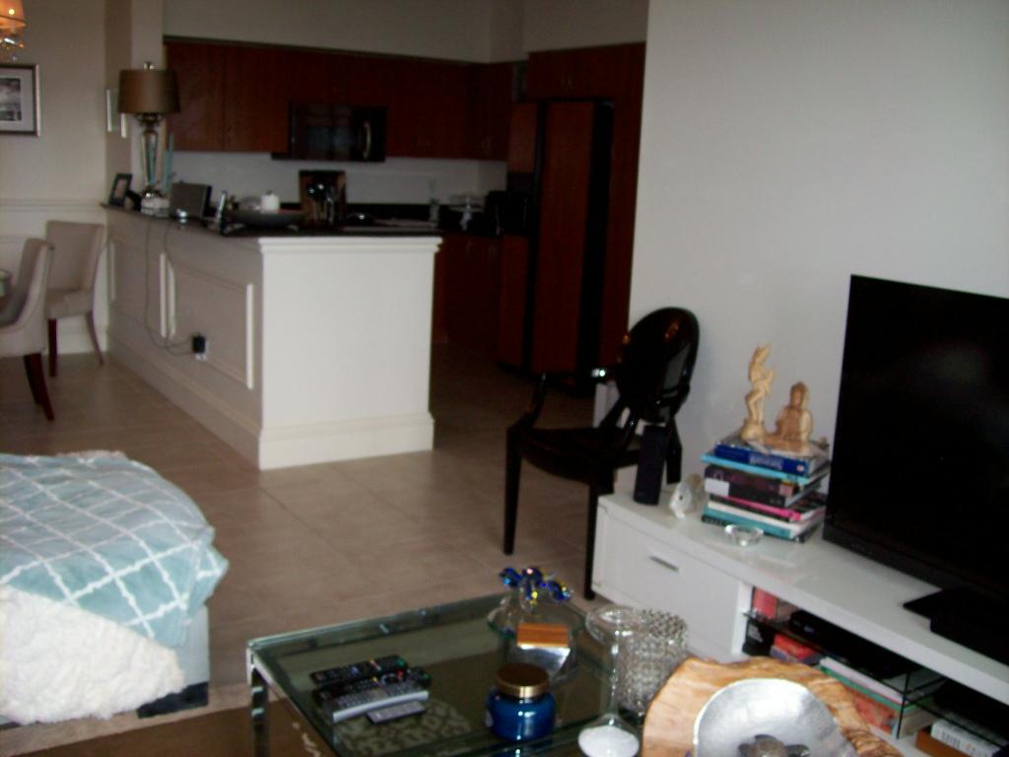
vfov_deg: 39.7
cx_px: 504
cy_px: 378
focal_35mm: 36
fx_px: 1049
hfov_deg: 51.4
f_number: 2.7
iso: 80
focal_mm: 6
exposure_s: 1/64
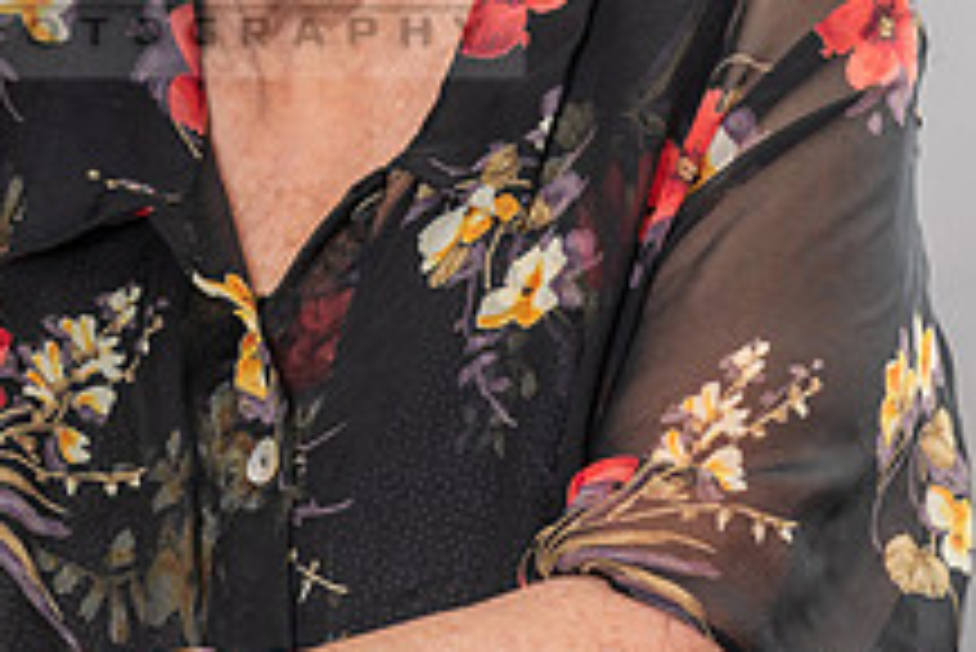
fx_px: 5941
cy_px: 109
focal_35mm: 219
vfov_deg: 6.3
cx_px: 139
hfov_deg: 9.4
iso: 200
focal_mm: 62
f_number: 5.6
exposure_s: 1/125
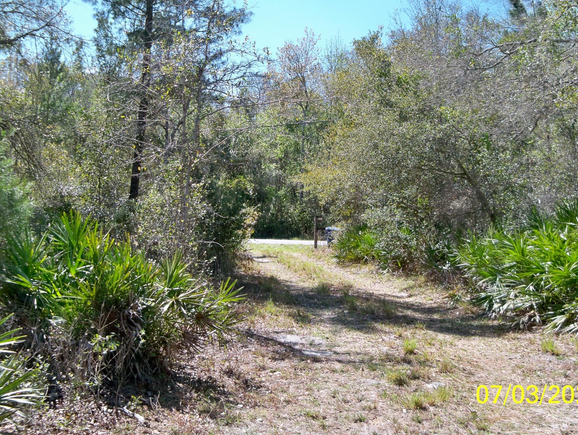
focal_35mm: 43
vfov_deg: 33.6
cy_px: 198
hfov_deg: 43.8
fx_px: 718
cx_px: 302
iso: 80
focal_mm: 6.2
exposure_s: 1/400
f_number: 3.5
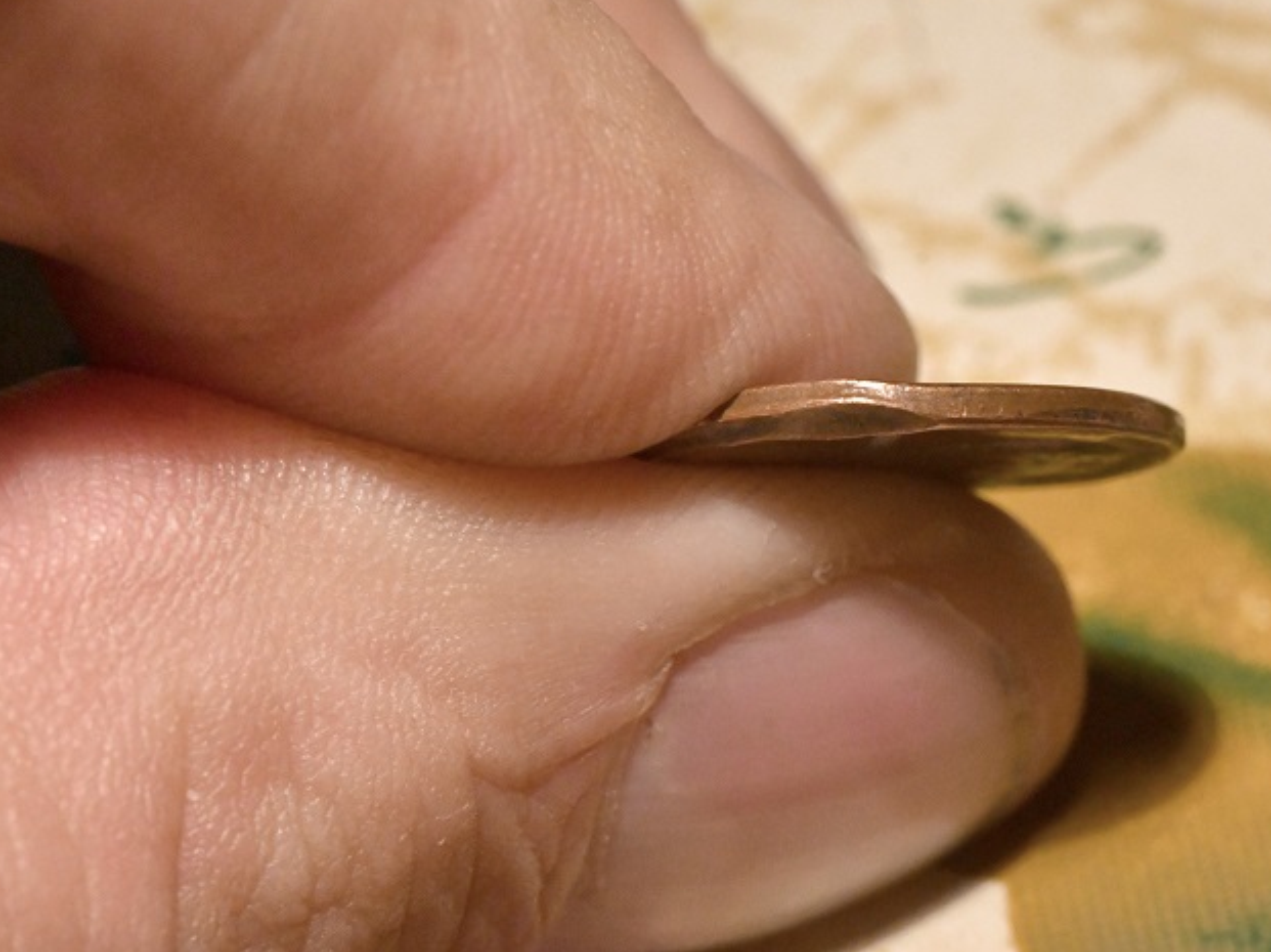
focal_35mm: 178
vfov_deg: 8.3
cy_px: 355
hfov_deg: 11.1
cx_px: 913
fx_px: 6521
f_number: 16
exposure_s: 1/125
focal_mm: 85
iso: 3200
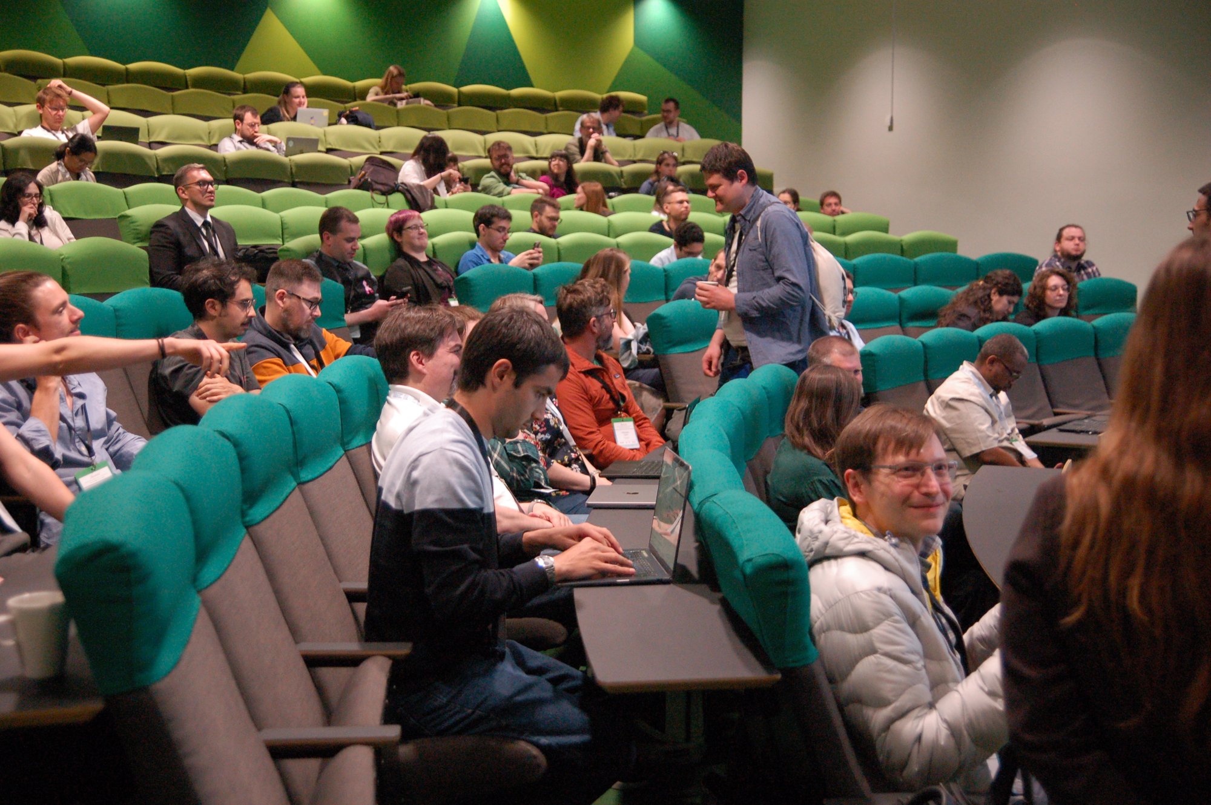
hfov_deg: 41.1
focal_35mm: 48
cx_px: 606
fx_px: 1613
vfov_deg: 28.0
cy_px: 402
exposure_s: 1/125
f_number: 2.8
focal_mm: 32
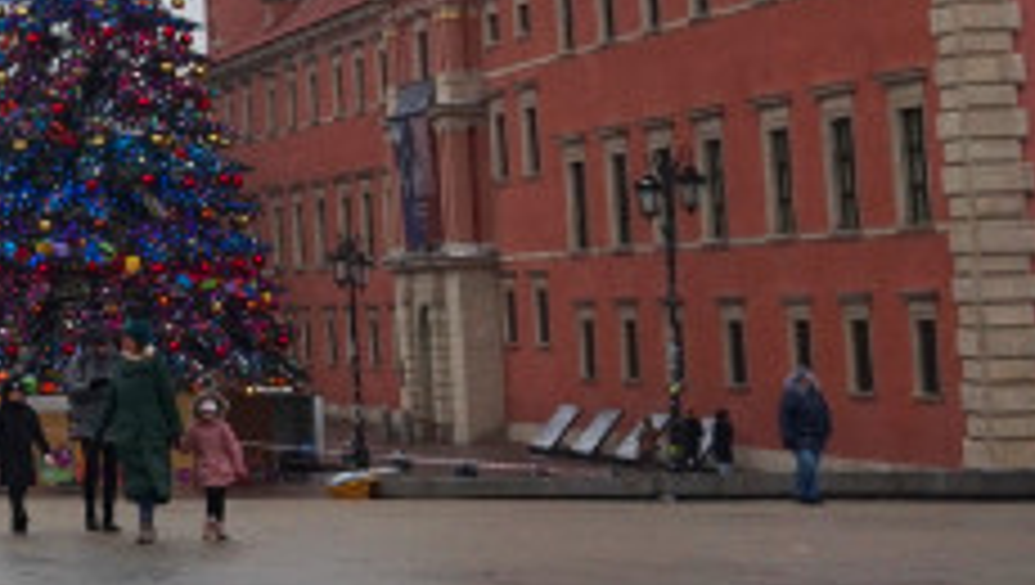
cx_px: -387
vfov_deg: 9.1
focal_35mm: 131
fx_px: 3599
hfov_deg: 15.4
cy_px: -223
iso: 400
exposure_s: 1/160
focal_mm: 24
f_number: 4.5
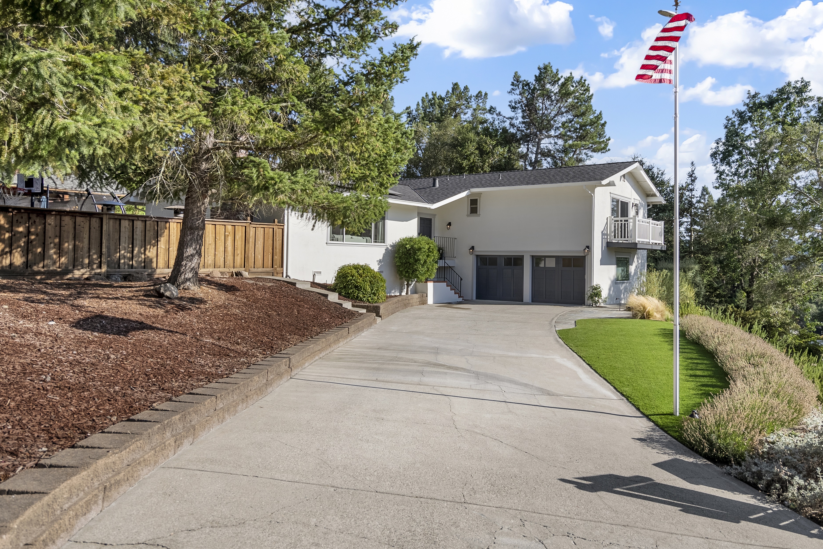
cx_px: 389
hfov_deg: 71.4
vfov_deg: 51.3
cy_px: 252
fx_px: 572
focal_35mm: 25
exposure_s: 1/800
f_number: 4
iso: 100
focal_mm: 22
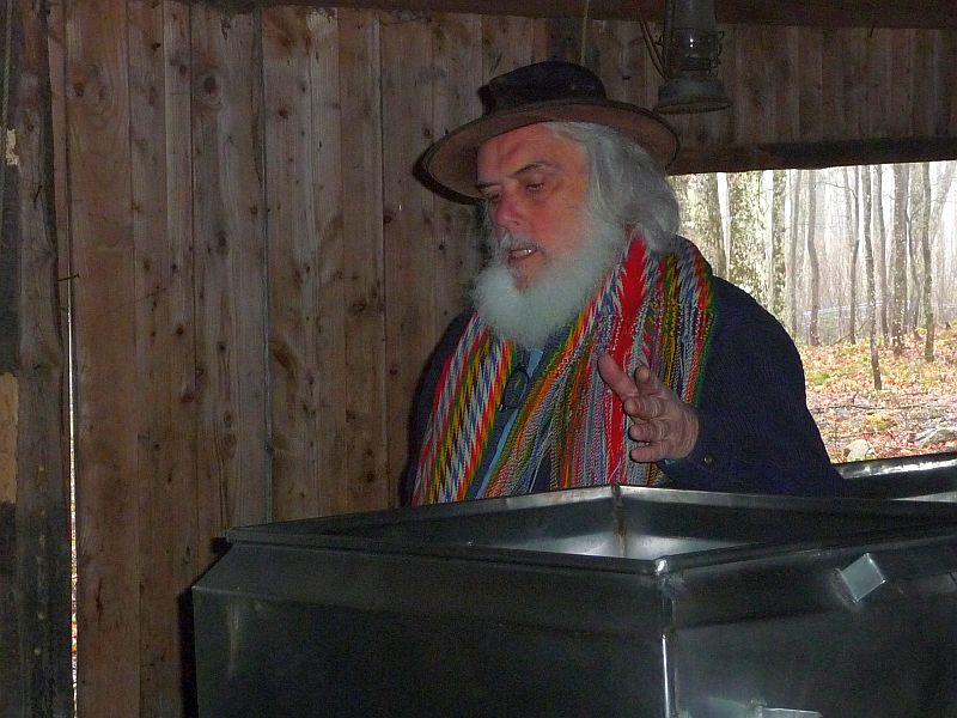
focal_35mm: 93
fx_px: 2571
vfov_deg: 15.9
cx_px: 478
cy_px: 359
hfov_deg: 21.1
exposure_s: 1/40
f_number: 4.6
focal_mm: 12.2
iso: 400
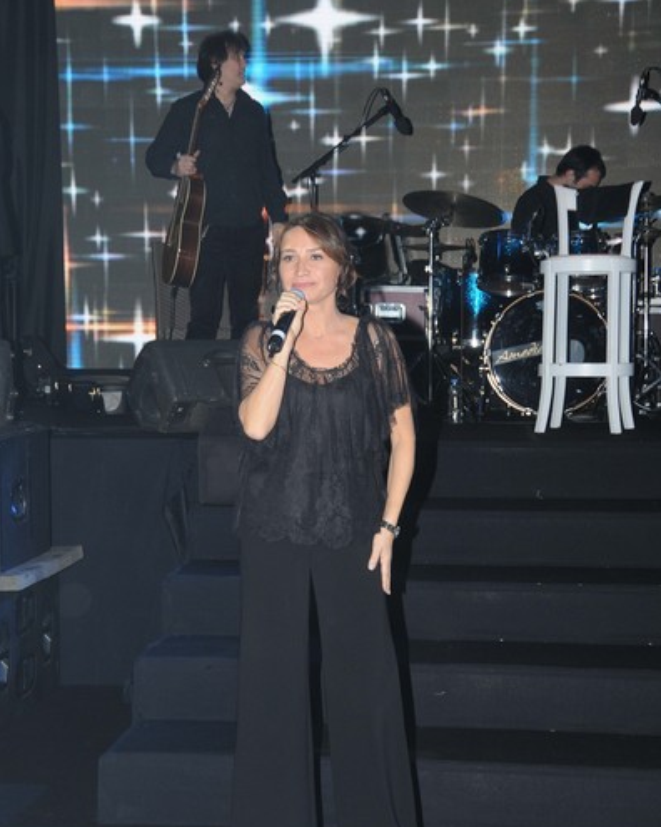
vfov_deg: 25.4
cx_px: 330
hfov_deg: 20.4
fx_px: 1834
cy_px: 468
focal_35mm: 75
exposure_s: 1/60
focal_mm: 44
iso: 400
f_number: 5.6
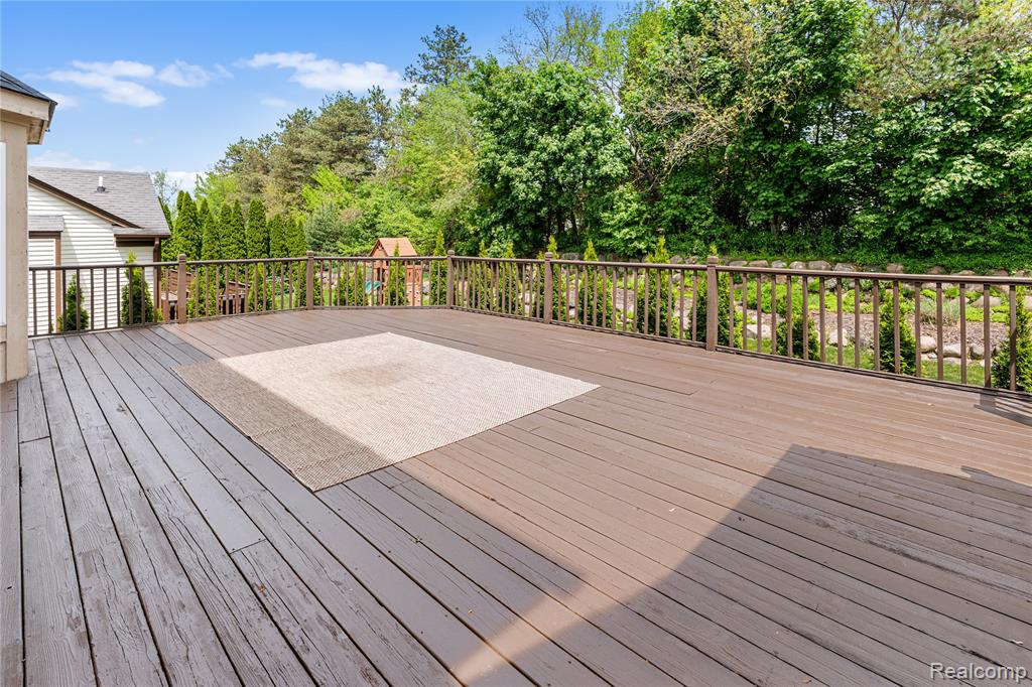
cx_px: 516
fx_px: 458
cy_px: 344
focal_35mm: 16
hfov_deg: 96.8
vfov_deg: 73.7
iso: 320
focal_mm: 16
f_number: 7.1
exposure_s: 1/125
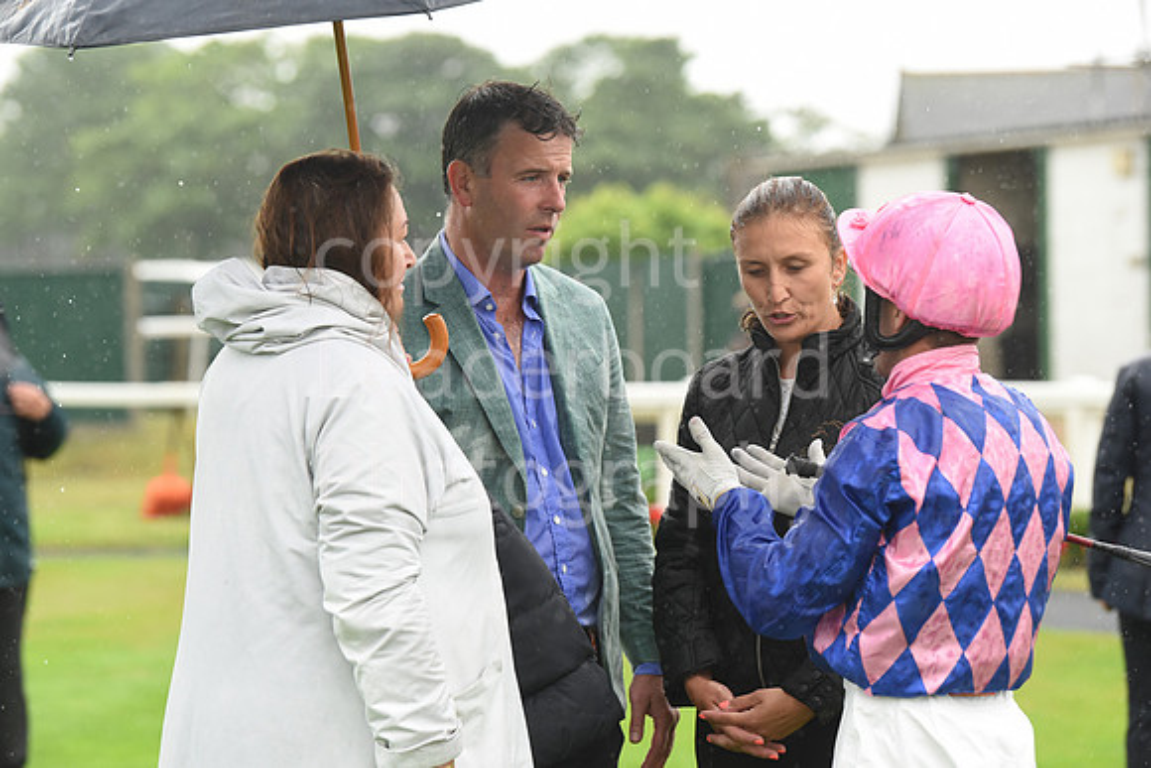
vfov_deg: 10.2
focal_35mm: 135
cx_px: 576
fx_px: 4317
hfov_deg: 15.2
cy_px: 384
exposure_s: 1/1000
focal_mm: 135
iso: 1600
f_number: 4.5
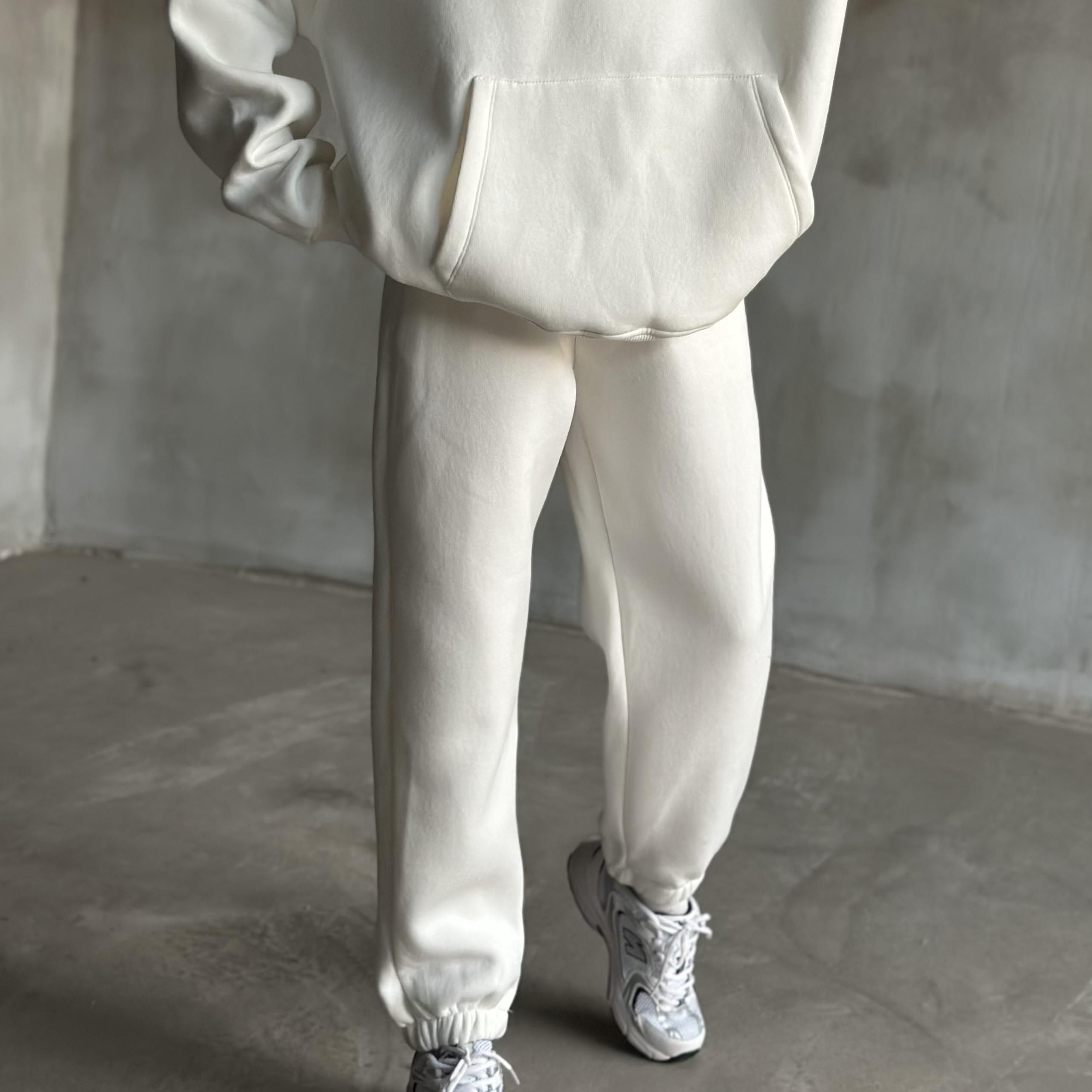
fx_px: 2391
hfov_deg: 25.7
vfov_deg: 25.7
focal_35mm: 67
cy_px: 413
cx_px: 533
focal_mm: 6.86
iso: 200
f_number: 1.78
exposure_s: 1/60
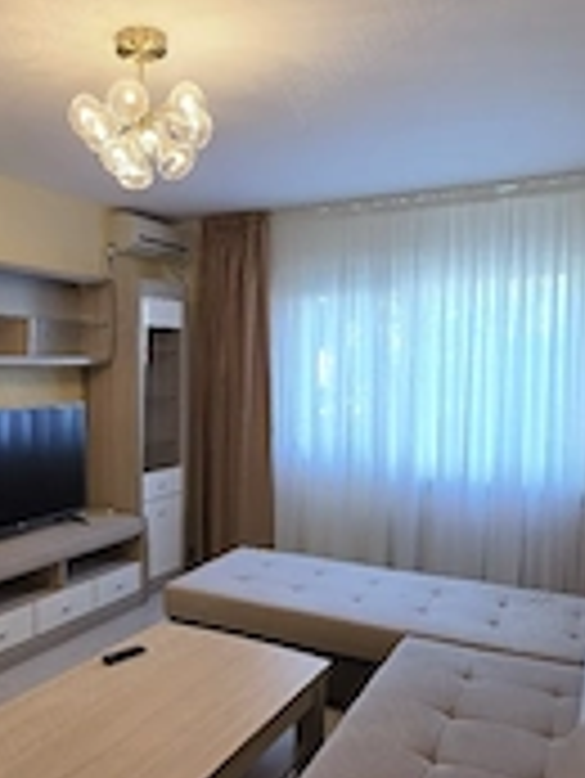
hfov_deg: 45.6
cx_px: 162
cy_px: 409
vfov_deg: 59.9
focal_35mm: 30
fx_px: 675
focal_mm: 2.2
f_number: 1.9
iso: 160
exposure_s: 1/60.2
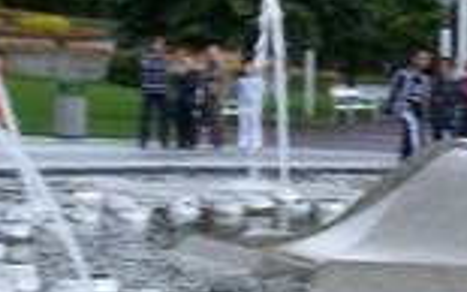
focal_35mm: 162
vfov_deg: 8.1
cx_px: 648
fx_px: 2063
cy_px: 157
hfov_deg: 12.4
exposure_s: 1/25
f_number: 2.8
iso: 200
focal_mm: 7.8
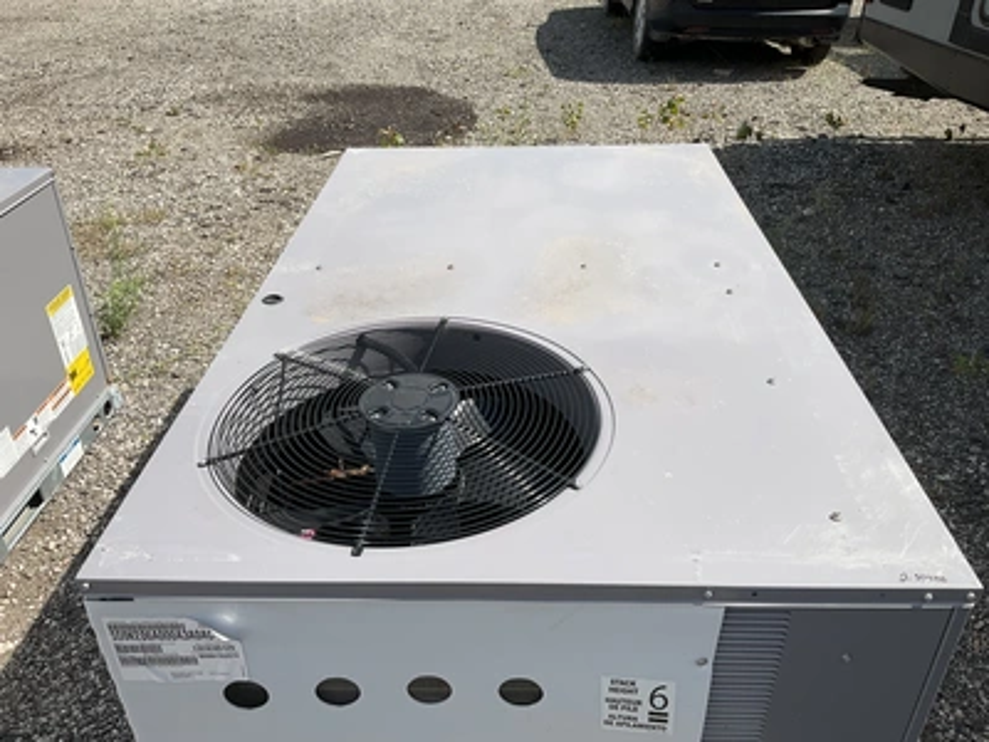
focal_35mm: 29
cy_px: 371
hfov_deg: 61.7
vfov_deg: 48.2
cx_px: 494
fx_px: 829
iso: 25
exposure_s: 1/2227
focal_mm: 3
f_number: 1.8
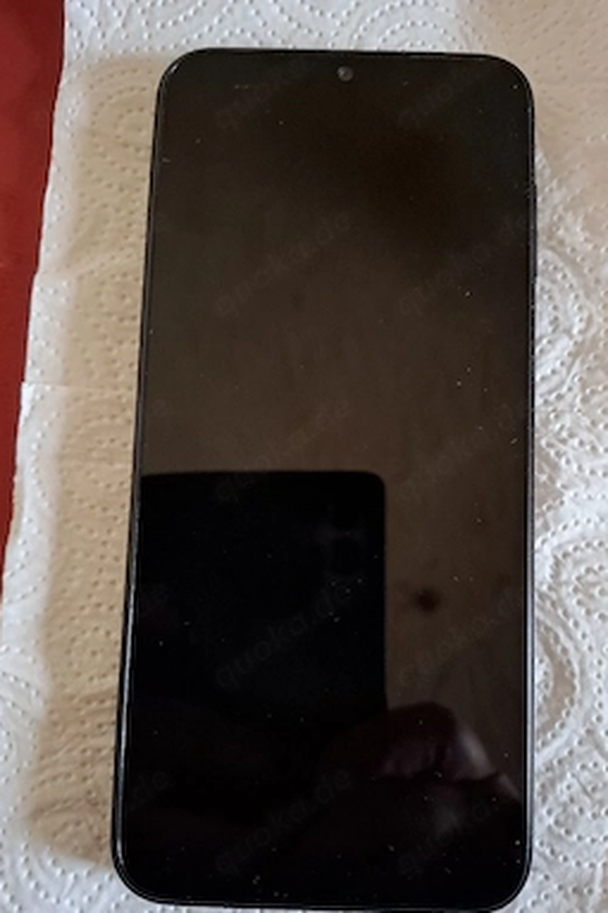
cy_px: 474
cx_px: 334
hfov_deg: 51.2
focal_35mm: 25
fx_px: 634
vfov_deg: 71.5
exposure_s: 1/25
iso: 800
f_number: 1.8
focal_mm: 5.54
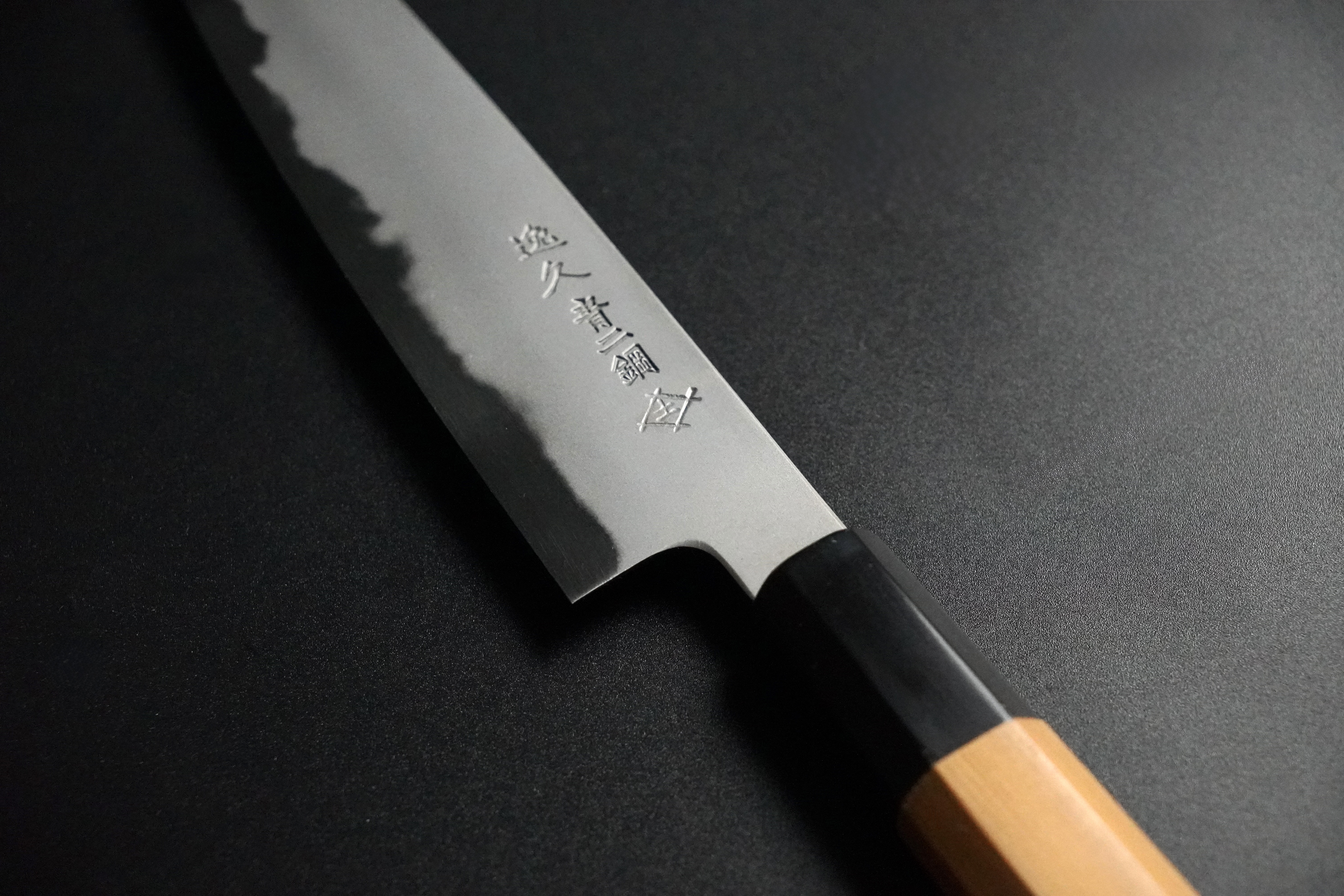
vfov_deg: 18.2
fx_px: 2800
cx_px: 672
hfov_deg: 27.0
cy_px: 448
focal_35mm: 75
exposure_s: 1/160
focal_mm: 50
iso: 6400
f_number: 5
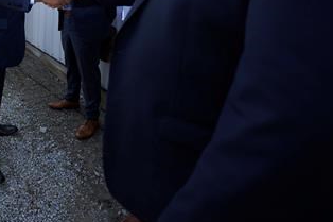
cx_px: -4
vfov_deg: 40.8
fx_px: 268
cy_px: 14
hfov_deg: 50.6
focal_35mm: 29
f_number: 2.8
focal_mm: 14
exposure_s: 1/200
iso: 64
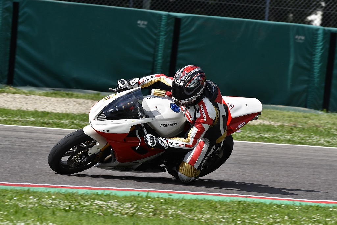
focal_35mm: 420
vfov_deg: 3.3
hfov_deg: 4.9
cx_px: 168
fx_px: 3930
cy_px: 112
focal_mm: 280
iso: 500
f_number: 10
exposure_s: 1/1000
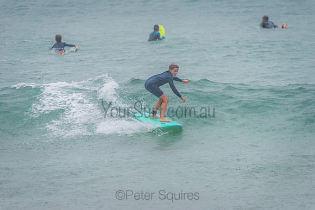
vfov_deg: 2.8
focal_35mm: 500
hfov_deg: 4.1
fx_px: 4376
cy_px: 105
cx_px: 158
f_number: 5.6
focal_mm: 500
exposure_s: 1/320
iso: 800
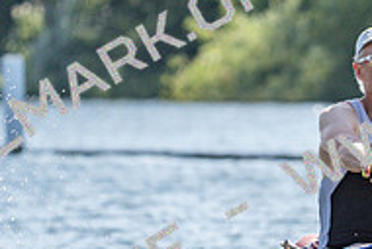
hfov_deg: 2.3
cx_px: 523
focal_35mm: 881
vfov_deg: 1.6
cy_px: 201
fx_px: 9110
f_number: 5.6
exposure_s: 1/2000
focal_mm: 289
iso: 400
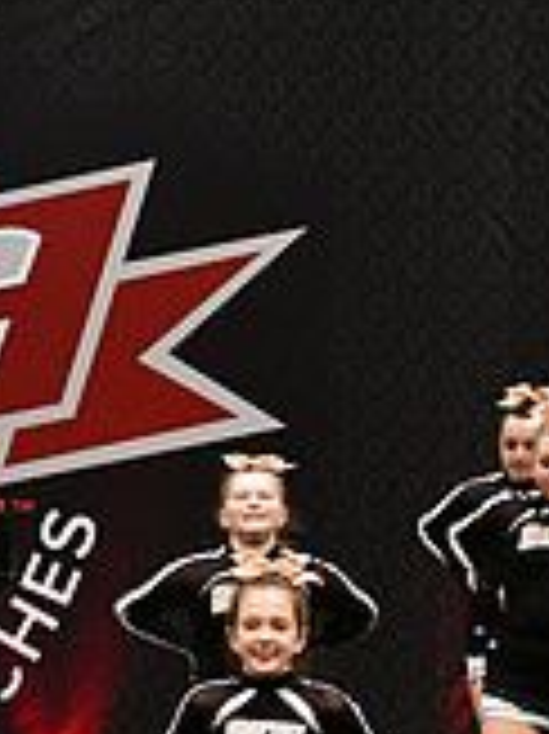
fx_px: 7623
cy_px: 696
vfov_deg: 5.5
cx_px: -742
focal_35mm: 360
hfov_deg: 4.1
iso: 4000
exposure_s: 1/500
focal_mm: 70
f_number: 3.5
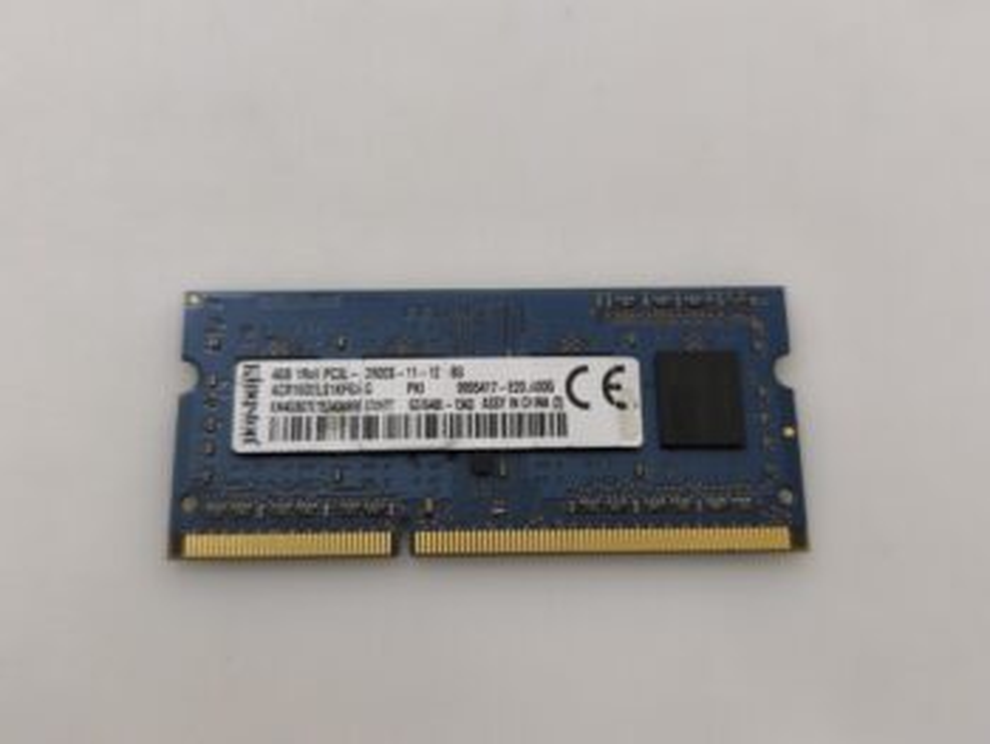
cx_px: 495
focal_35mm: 35
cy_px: 372
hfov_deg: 52.6
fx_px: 1002
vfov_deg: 40.7
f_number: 1.6
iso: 400
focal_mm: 6.57
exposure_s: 1/50
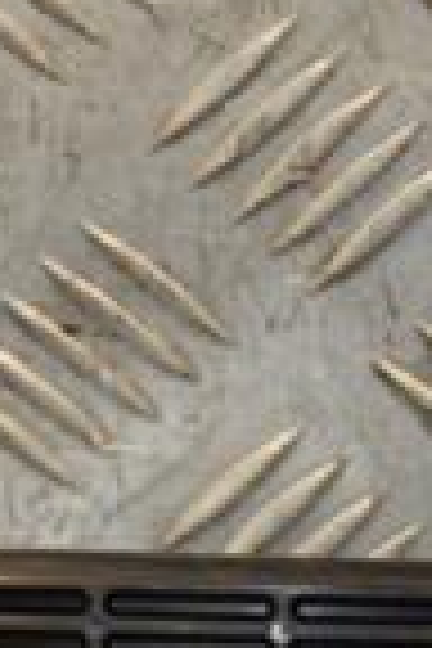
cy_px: 698
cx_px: 243
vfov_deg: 4.7
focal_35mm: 438
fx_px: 7883
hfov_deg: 3.1
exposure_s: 1/125
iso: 800
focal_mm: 70
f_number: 5.3
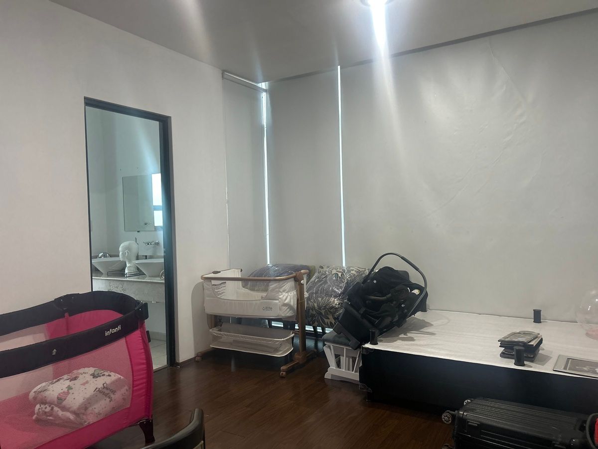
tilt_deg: -0.8
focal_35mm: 26
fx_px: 449
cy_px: 224
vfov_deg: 53.1
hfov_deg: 67.3
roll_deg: +1.8
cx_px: 299
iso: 200
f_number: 1.5
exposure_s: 1/60
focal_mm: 5.7
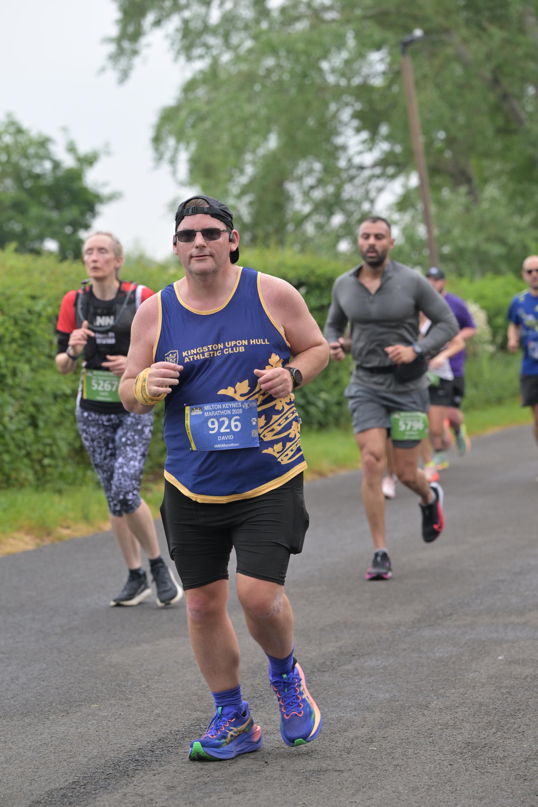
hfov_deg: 10.2
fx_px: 3026
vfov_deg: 15.2
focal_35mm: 135
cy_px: 404
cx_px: 269
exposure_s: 1/800
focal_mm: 135
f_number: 5.6
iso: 1250
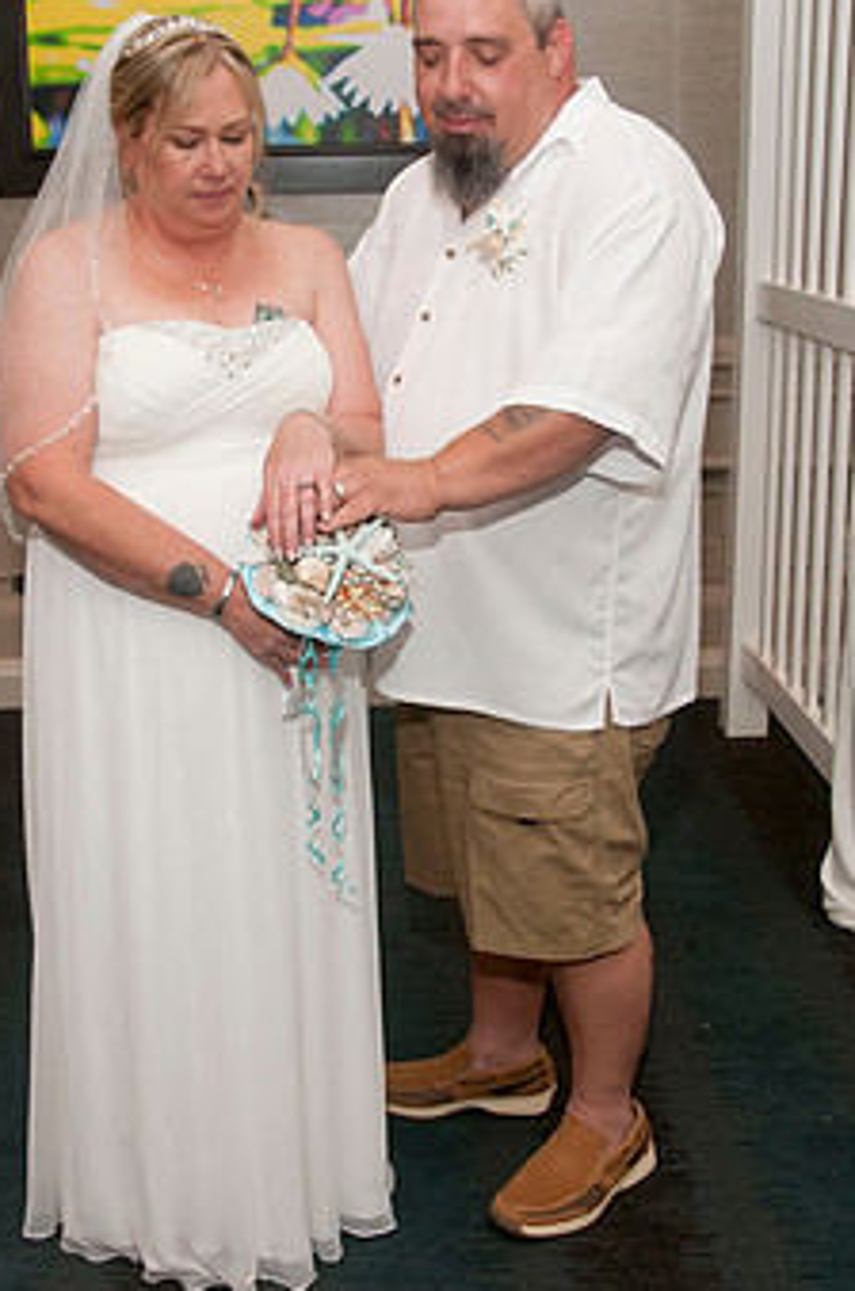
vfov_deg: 41.1
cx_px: 334
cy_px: 569
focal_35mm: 48
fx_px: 1717
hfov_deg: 27.9
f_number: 5.6
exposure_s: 1/60
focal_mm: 24
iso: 400
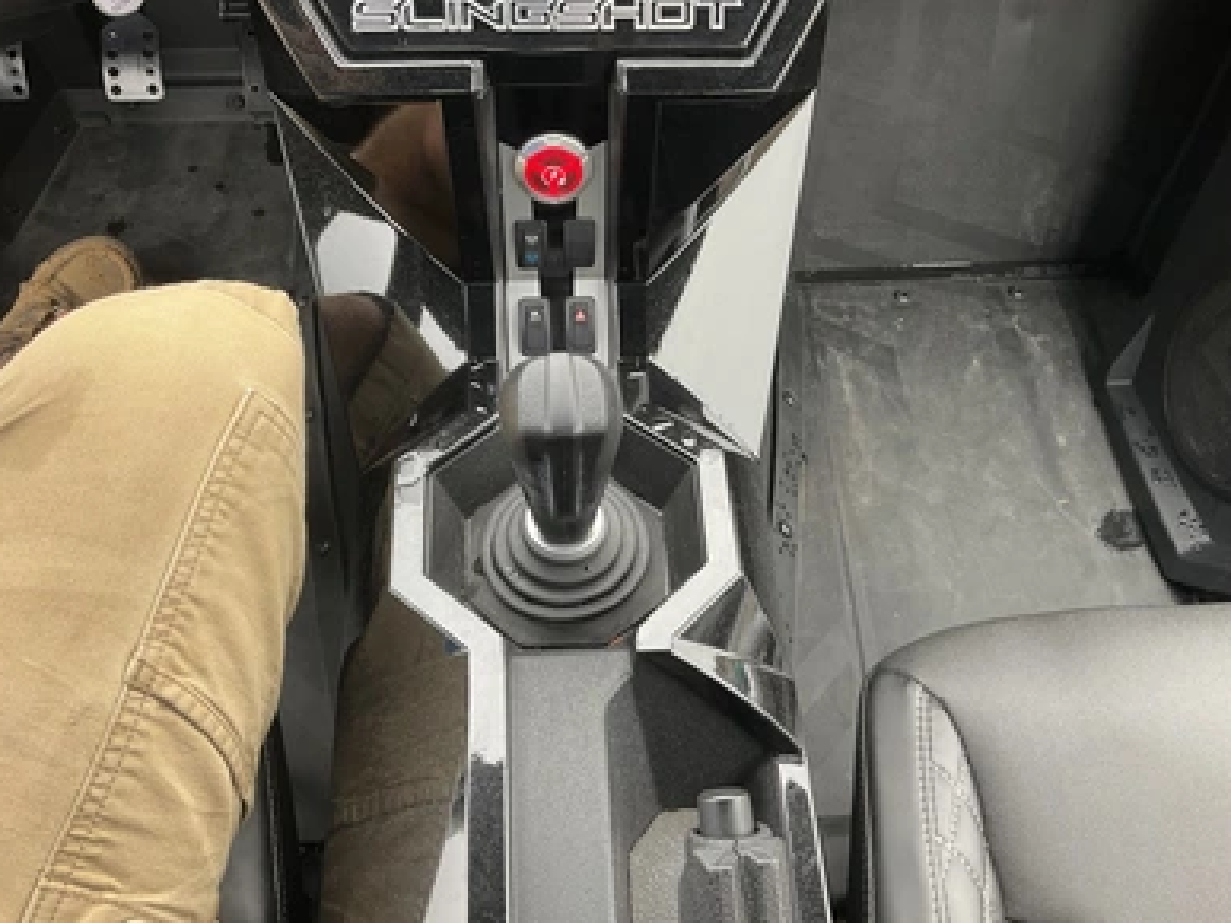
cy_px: 452
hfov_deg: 60.0
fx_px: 1067
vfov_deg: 46.8
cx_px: 614
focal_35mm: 30
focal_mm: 3
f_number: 1.8
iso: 64
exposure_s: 1/122
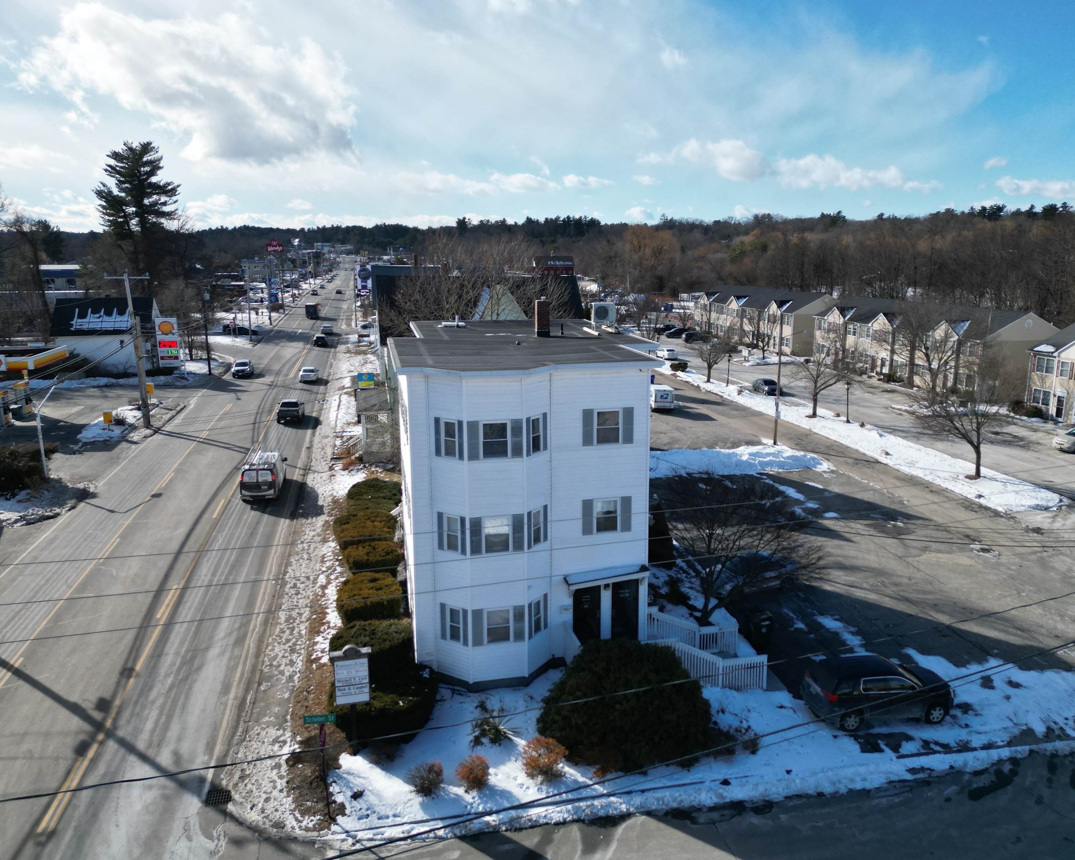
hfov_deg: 66.0
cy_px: 428
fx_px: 827
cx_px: 564
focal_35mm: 26
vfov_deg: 54.9
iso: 200
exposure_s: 1/4000
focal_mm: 6.72
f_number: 1.7
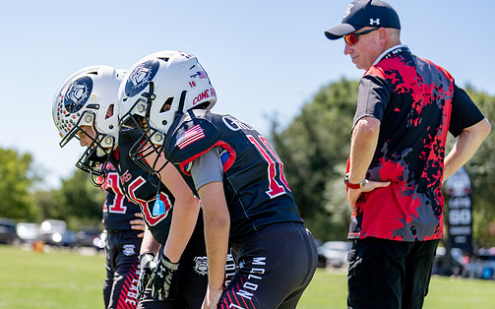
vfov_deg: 13.9
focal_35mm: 94
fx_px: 1268
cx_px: 176
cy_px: 208
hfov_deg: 22.0
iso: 100
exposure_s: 1/1000
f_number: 2.8
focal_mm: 70
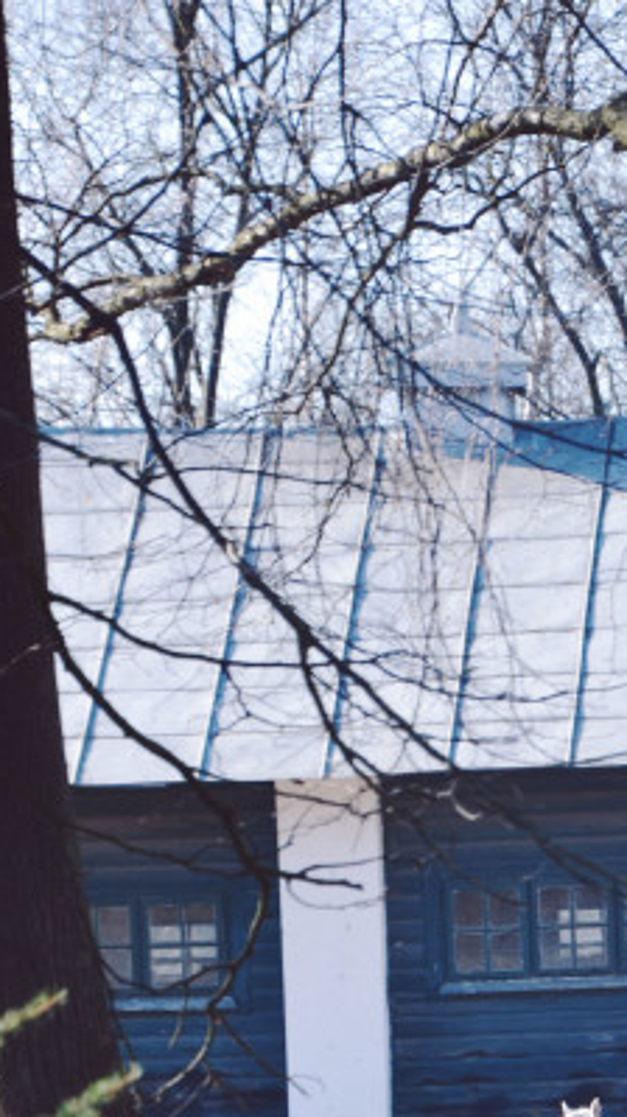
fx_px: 9799
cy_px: 1050
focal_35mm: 331
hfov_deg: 3.7
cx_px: 508
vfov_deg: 6.5
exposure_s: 1/125
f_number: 5.6
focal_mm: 105
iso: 100
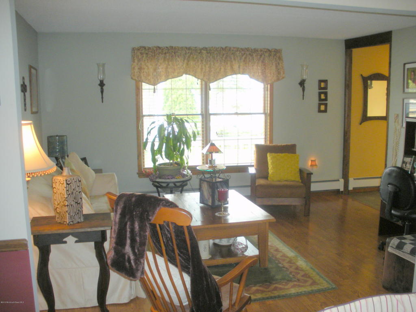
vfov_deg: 40.7
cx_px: 208
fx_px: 421
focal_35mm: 35
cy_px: 156
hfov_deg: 52.6
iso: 200
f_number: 3.5
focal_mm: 6.3
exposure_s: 1/42.8
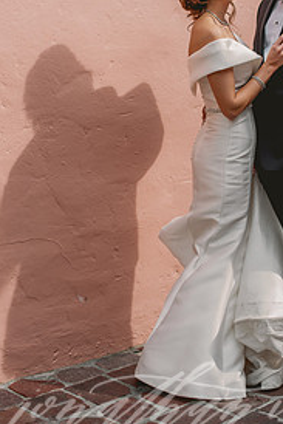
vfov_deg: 24.6
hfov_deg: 16.7
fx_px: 966
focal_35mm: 82
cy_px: 122
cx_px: 169
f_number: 2.5
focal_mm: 50
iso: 160
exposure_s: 1/4000
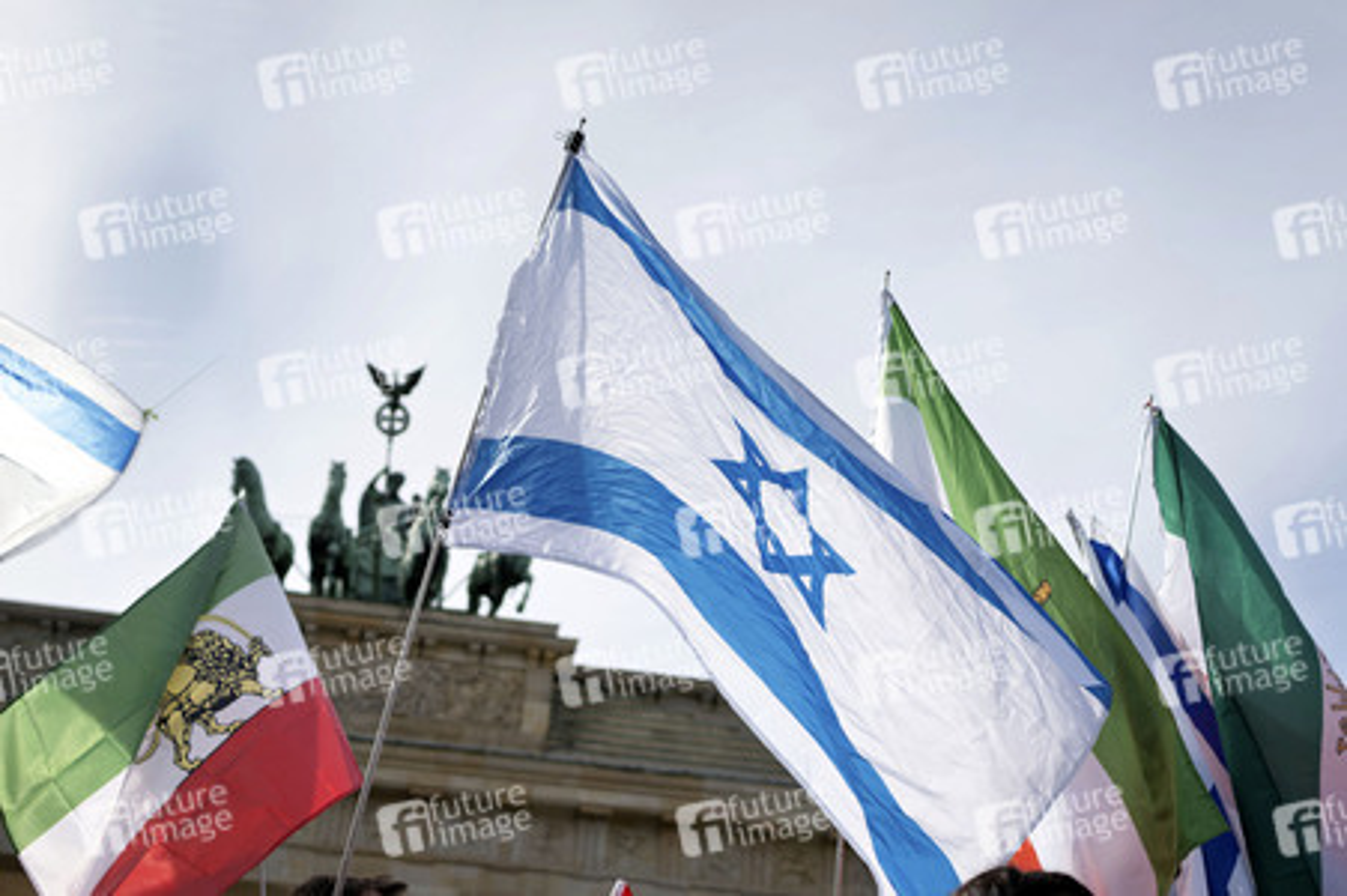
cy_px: 448
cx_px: 674
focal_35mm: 52
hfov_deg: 38.2
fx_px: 1944
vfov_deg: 26.0
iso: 160
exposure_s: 1/5000
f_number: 2.8
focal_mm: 35
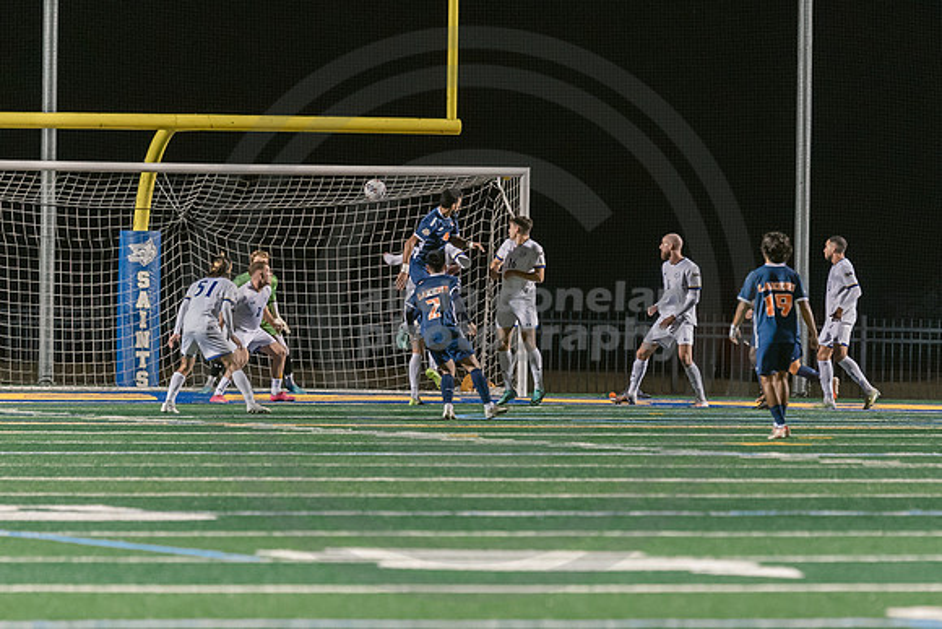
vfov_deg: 3.3
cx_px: 608
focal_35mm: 415
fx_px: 10856
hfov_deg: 5.0
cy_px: 376
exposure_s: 1/500
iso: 3200
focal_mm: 200
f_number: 2.8
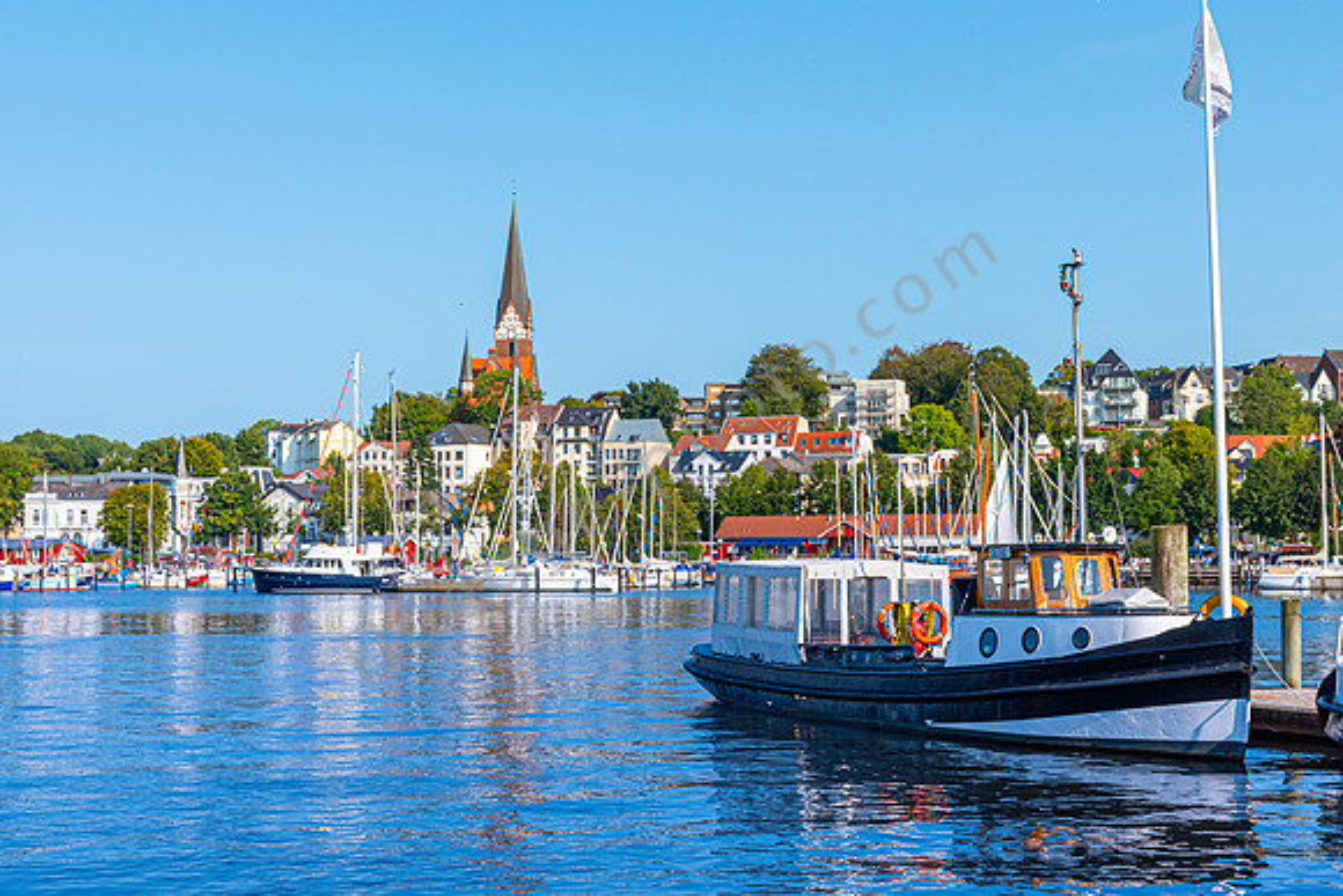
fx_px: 2063
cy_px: 448
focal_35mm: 55
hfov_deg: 36.1
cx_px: 672
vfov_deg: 24.5
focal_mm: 34
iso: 125
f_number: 9
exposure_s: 1/400
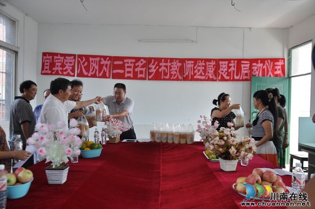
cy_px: 104
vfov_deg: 41.6
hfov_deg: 59.6
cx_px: 158
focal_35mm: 32
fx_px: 275
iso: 250
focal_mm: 21
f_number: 3.8
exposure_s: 1/80
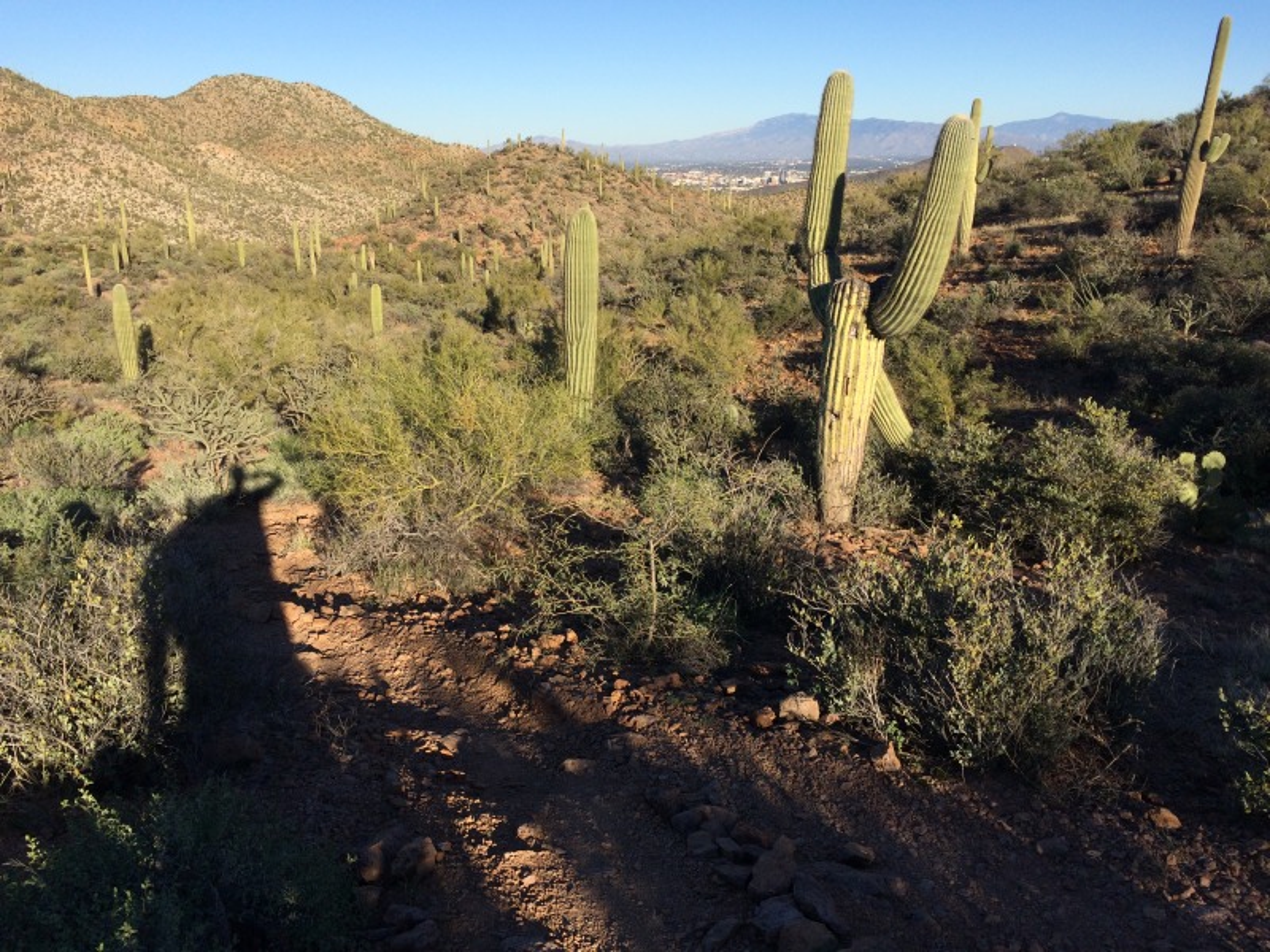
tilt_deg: -17.0
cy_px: 476
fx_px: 1064
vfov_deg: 48.2
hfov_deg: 61.7
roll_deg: +1.0
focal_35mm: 29
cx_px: 635
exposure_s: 1/1953
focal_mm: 4.15
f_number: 2.2
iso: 32
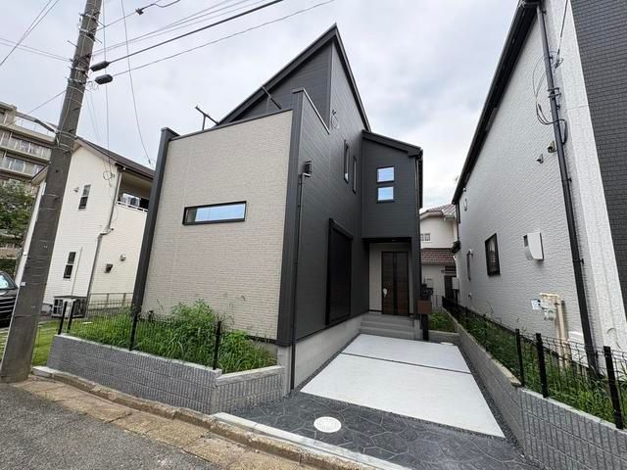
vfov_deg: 85.7
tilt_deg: +12.7
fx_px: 254
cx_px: 314
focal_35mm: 14
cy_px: 235
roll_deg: -1.6
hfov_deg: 102.1
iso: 40
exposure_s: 1/445
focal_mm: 2.22
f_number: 2.2
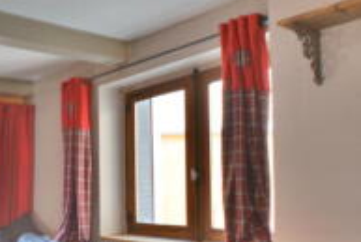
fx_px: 371
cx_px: -82
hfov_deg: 37.6
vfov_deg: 34.9
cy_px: 192
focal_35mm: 37
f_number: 3.5
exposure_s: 1/15
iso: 320
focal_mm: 10
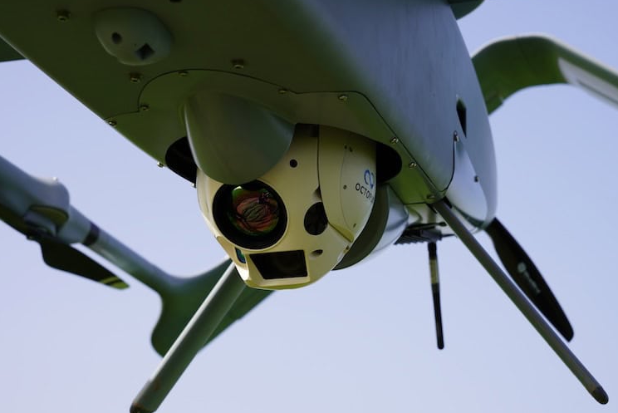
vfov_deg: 15.1
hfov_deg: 22.5
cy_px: 188
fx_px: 1555
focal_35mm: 91
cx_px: 280
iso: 100
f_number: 9
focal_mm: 67.4
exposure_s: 1/160
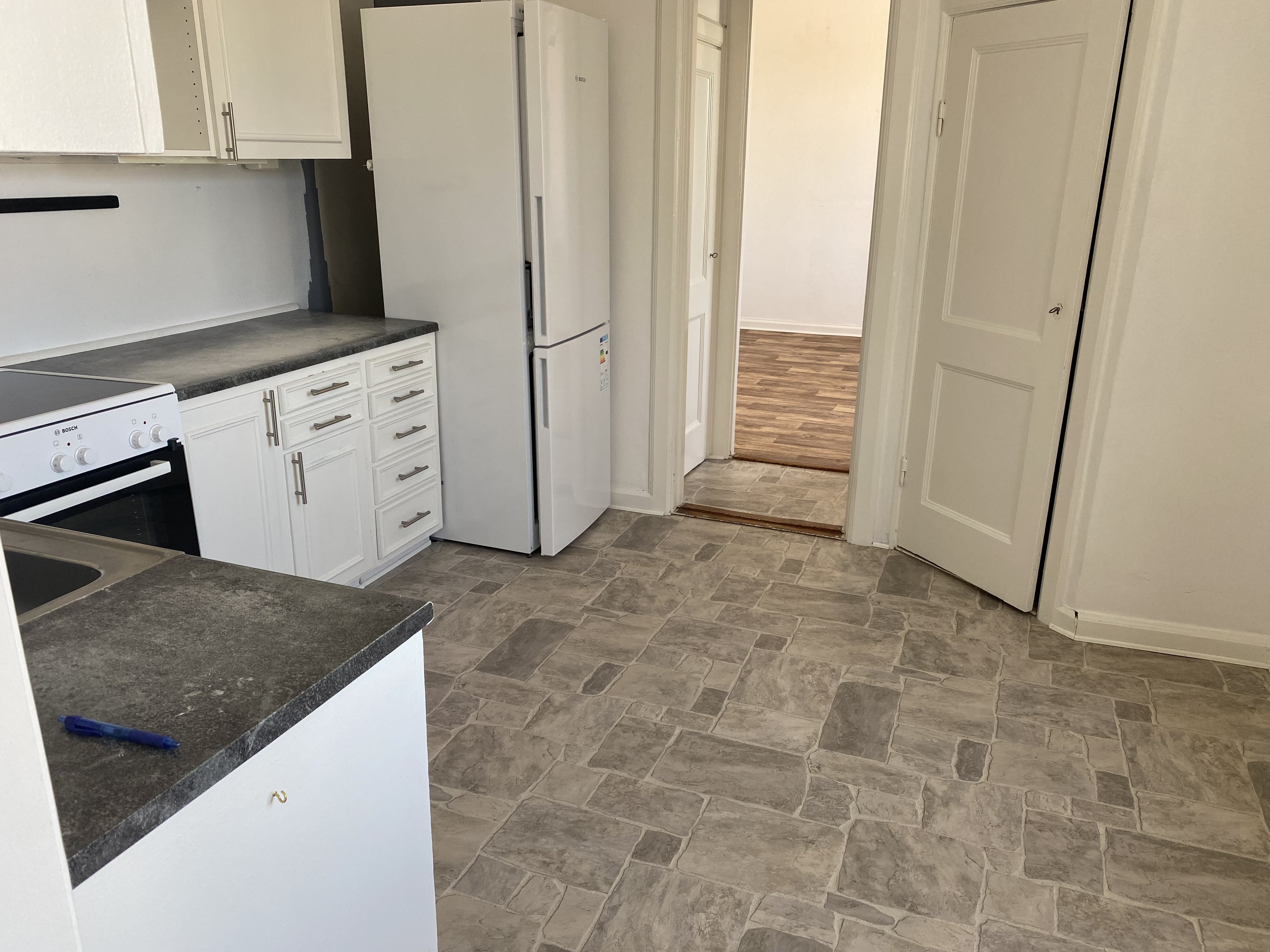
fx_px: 954
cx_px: 635
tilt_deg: -18.9
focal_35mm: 26
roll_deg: -1.2
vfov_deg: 53.1
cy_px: 476
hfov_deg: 67.3
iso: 80
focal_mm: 4.25
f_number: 1.8
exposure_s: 1/121
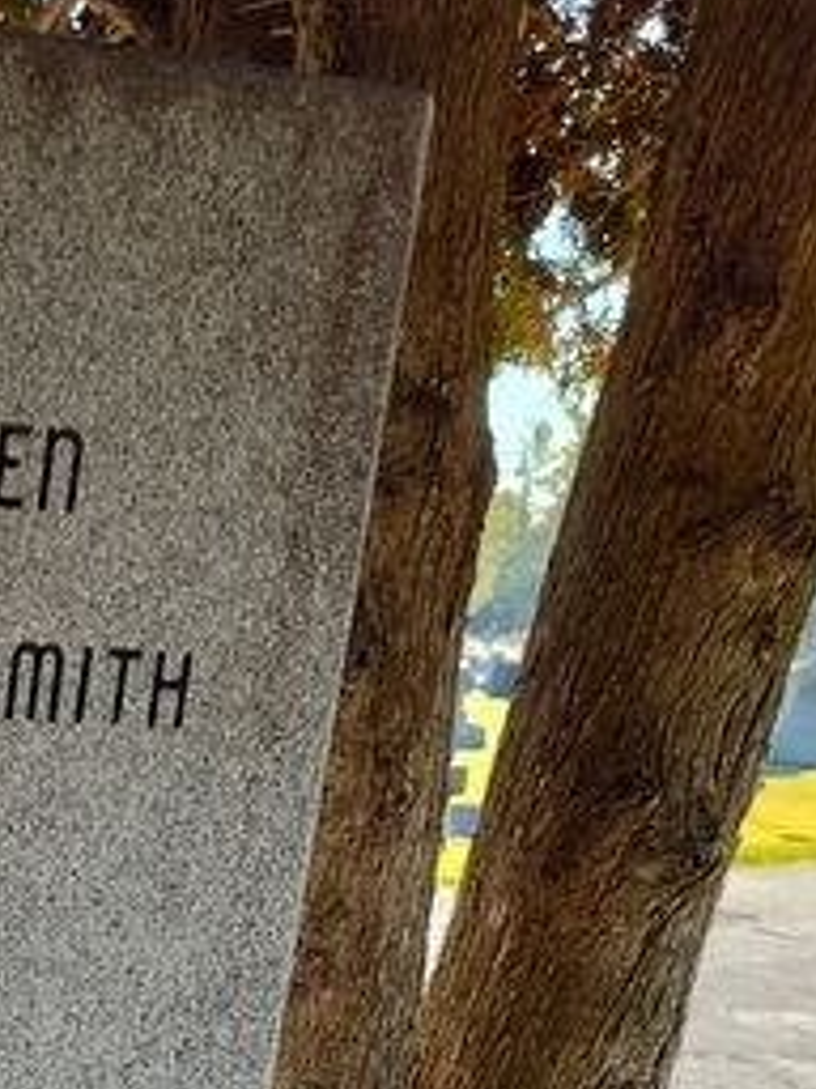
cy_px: 1395
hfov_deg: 18.2
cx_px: -408
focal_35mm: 72
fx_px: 2263
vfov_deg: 23.9
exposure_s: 1/260
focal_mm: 5.56
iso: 100
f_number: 1.8
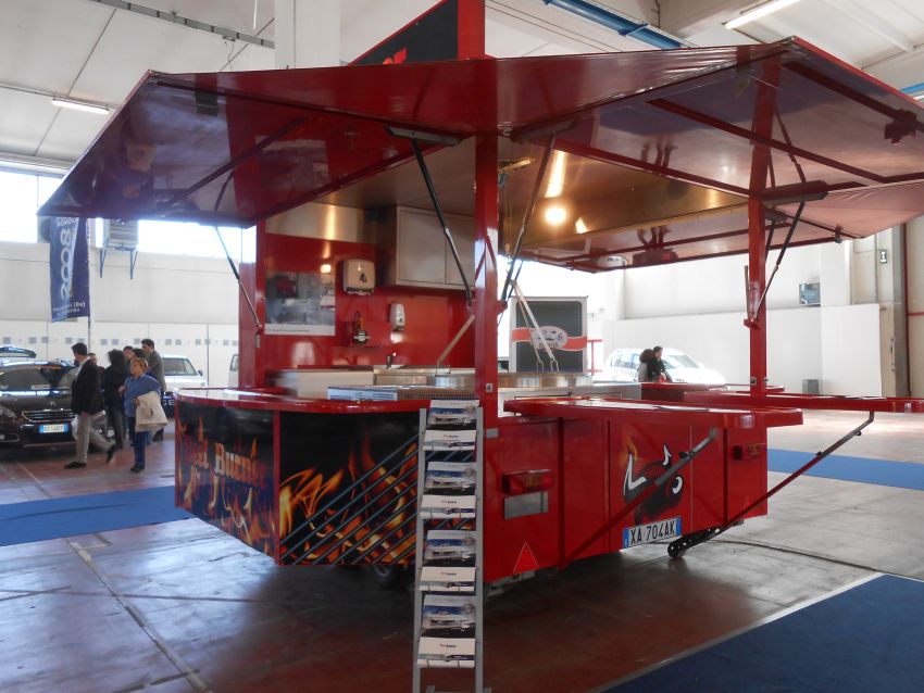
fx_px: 694
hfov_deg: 67.3
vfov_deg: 53.1
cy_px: 346
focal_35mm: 26
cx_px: 462
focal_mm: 4.6
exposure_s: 1/30
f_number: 3.5
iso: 125
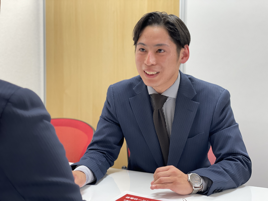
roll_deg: -0.5
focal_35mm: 52
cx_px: 134
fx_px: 403
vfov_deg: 28.0
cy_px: 100
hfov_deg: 36.8
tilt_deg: -2.0
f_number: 2
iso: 200
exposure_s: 1/120
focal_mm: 6
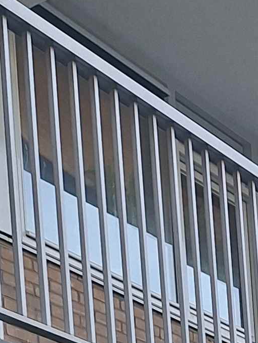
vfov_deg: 12.3
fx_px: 1371
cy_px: 725
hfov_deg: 9.7
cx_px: 579
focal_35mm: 138
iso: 40
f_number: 1.8
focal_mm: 5.54
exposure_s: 1/292
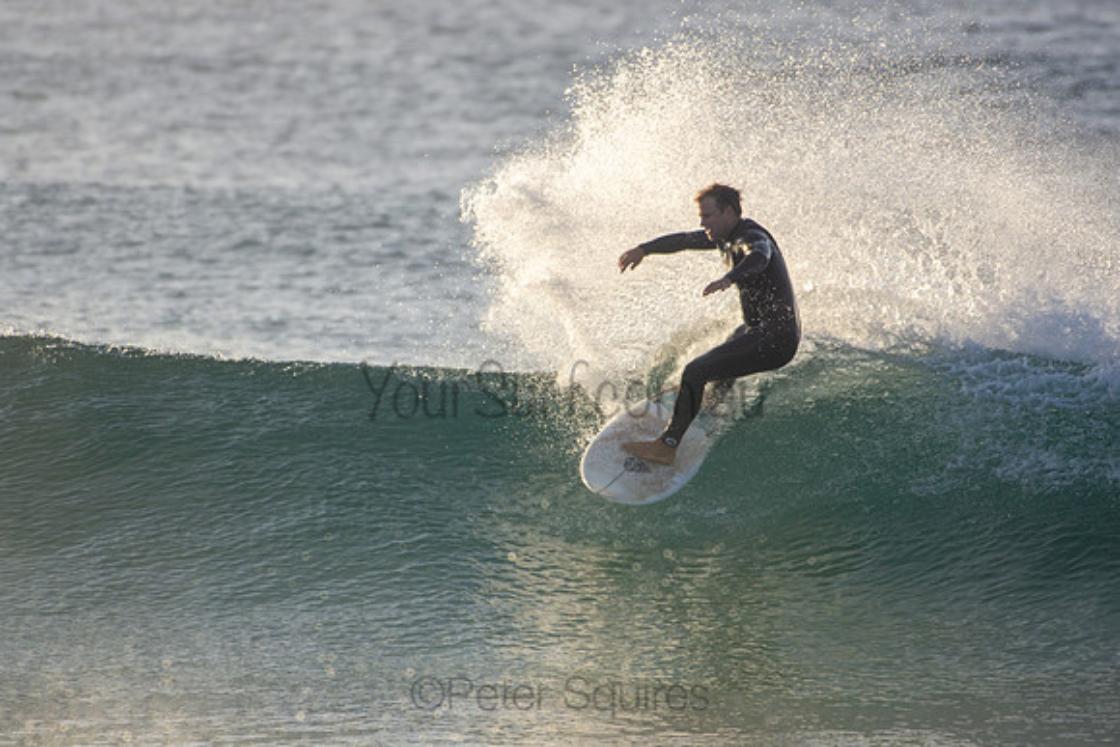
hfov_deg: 2.7
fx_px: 23338
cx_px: 560
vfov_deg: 1.8
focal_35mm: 750
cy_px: 374
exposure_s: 1/1250
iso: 360
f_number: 5.6
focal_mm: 500
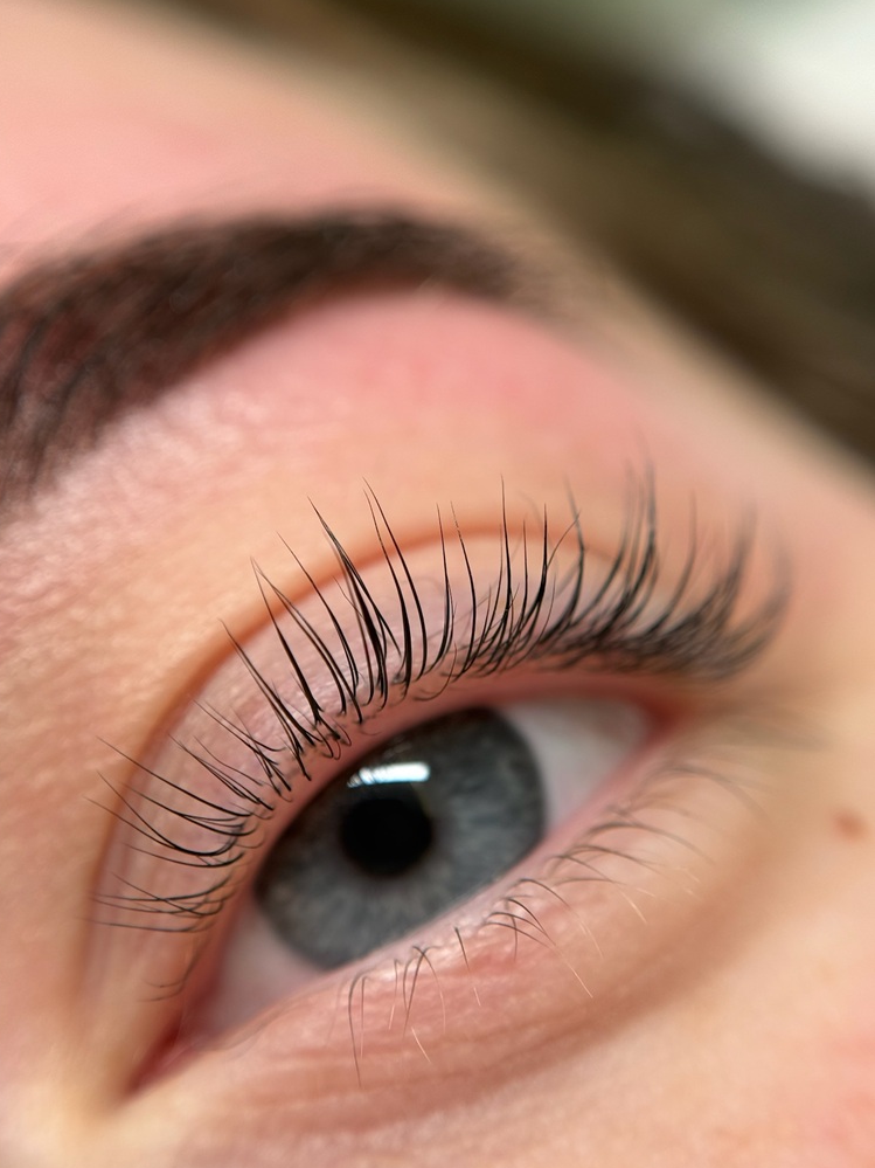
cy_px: 592
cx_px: 429
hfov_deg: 29.7
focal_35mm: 49
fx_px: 1652
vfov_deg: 38.9
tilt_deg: -56.0
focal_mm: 6.76
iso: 50
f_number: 1.78
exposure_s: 1/120
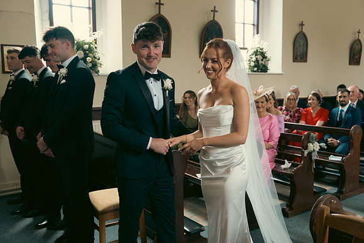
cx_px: 182
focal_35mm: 34
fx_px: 344
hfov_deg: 55.8
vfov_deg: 38.9
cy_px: 122
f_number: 3.5
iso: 1250
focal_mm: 34
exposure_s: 1/200
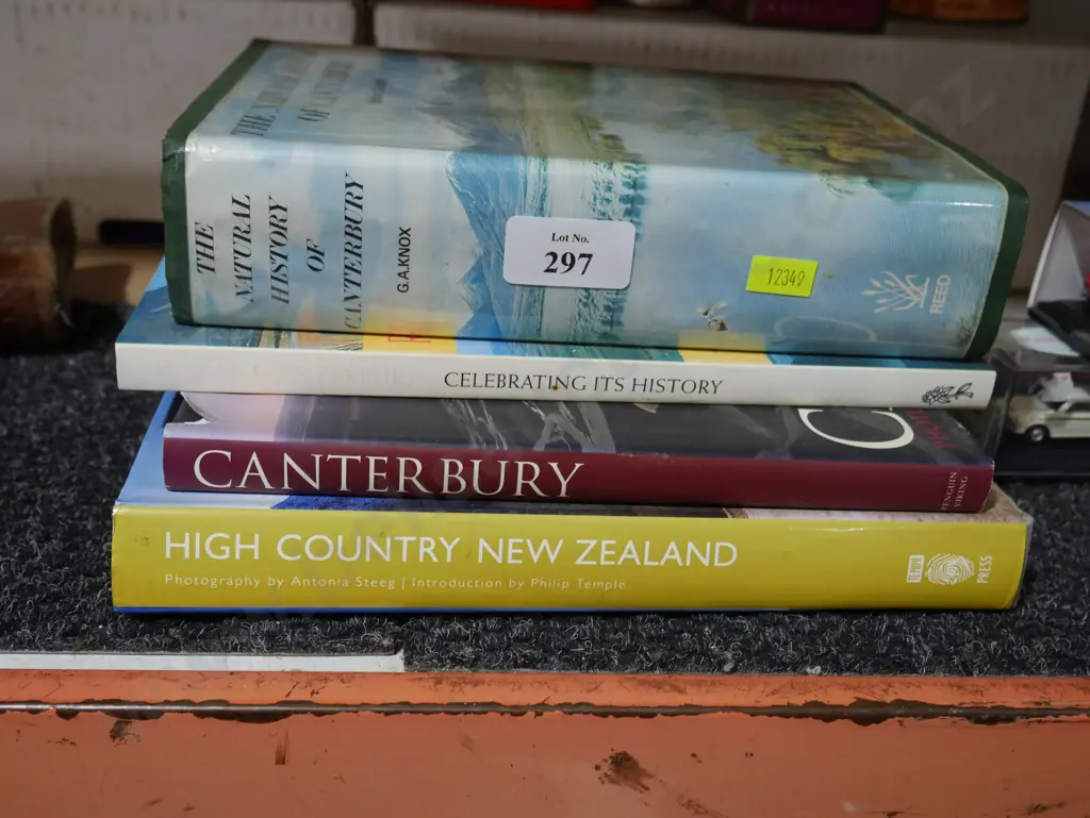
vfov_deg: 37.8
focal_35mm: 38
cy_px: 409
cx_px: 545
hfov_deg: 49.0
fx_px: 1197
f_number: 4.1
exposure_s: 1/60
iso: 400
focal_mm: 19
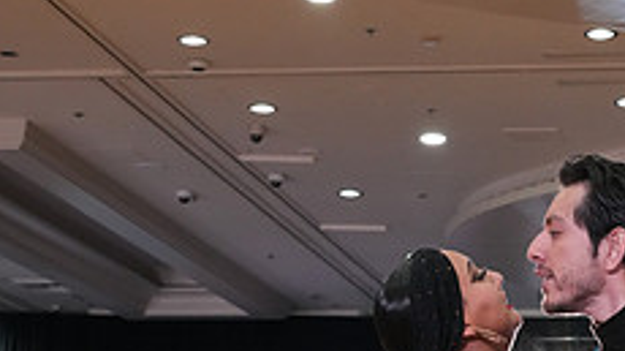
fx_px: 2103
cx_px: 458
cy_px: 525
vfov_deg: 9.3
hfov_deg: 16.8
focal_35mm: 127
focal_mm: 48
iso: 4000
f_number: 7.1
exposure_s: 1/200
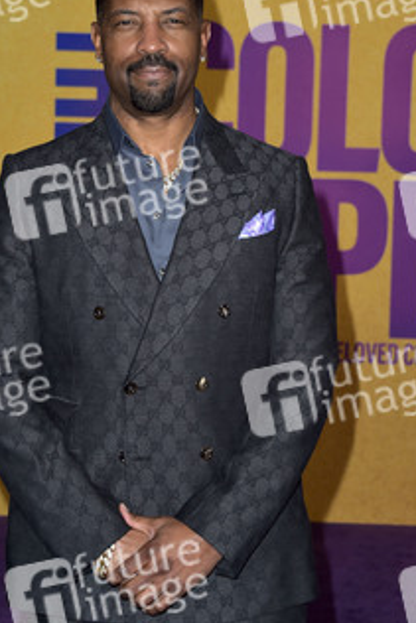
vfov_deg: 22.4
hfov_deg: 15.0
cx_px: 165
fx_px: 1575
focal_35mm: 91
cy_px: 292
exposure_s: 1/250
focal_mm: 72
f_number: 6.3
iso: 320
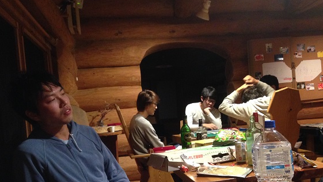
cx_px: 170
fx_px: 351
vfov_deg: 28.9
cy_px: 120
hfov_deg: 49.4
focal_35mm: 41
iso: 400
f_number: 2.4
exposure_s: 1/17
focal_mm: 4.12
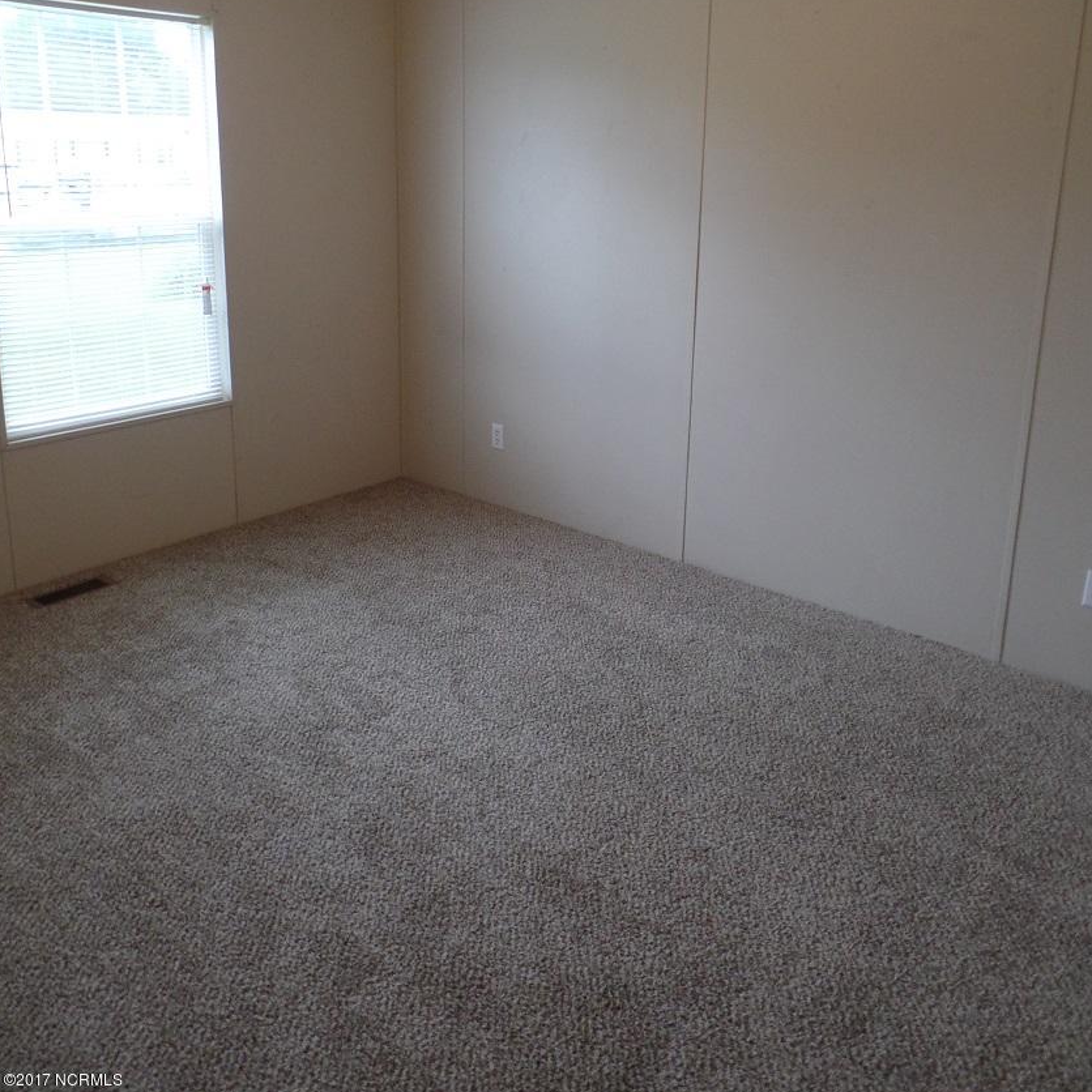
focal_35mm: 28
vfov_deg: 56.3
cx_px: 560
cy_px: 379
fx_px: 999
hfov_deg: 57.3
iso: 200
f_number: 2.8
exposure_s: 1/30
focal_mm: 4.1
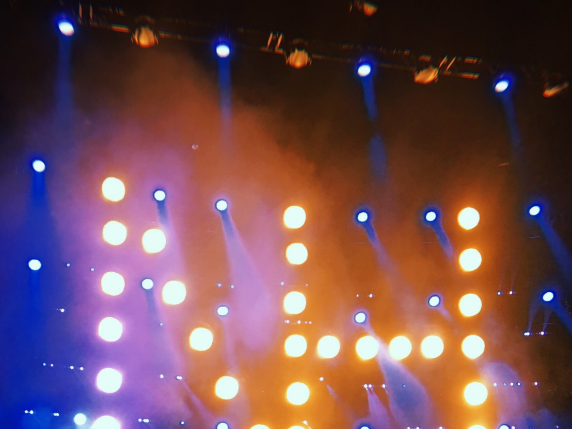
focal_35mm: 53
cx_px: 298
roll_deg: -0.2
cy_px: 380
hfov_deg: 36.2
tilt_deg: +11.8
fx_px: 876
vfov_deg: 26.7
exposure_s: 1/30
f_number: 2.2
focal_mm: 4.15
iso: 32
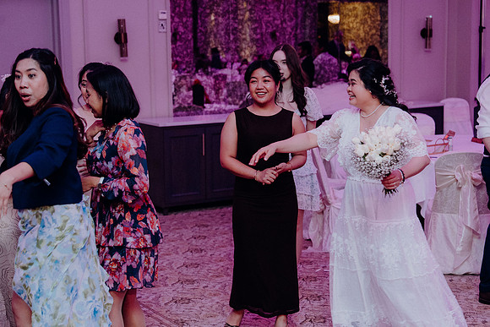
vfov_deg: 19.5
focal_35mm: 70
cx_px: 245
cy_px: 164
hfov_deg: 28.8
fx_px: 953
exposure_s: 1/160
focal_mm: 70
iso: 3200
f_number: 3.5
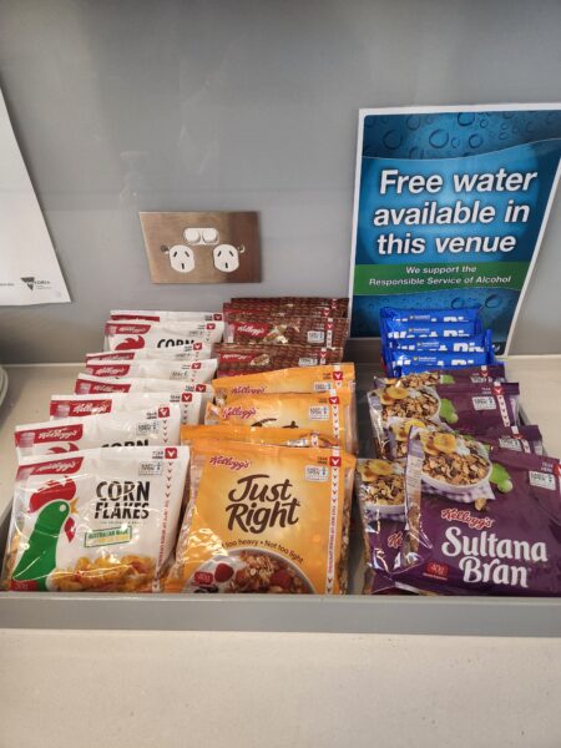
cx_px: 280
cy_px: 374
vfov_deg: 73.9
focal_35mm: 23
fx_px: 497
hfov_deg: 58.9
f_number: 1.8
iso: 200
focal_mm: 5.4
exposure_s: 1/180
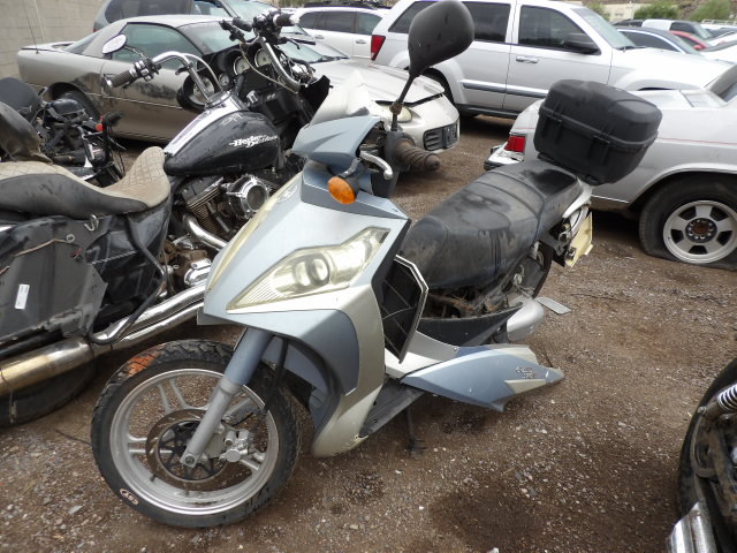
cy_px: 276
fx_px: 511
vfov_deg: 56.8
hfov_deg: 71.6
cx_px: 368
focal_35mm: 24
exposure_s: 1/63
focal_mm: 4.3
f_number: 3.2
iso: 100
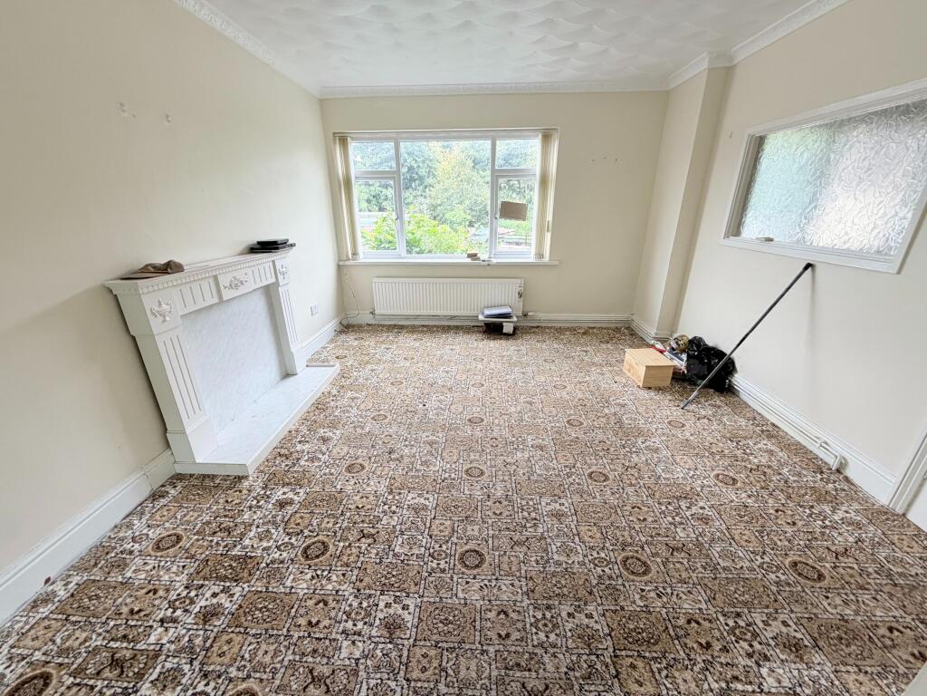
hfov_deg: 102.1
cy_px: 348
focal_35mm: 14
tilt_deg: -21.9
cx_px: 464
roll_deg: +0.1
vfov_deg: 85.7
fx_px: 375
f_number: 2.2
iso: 100
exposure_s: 1/121
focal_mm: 2.22
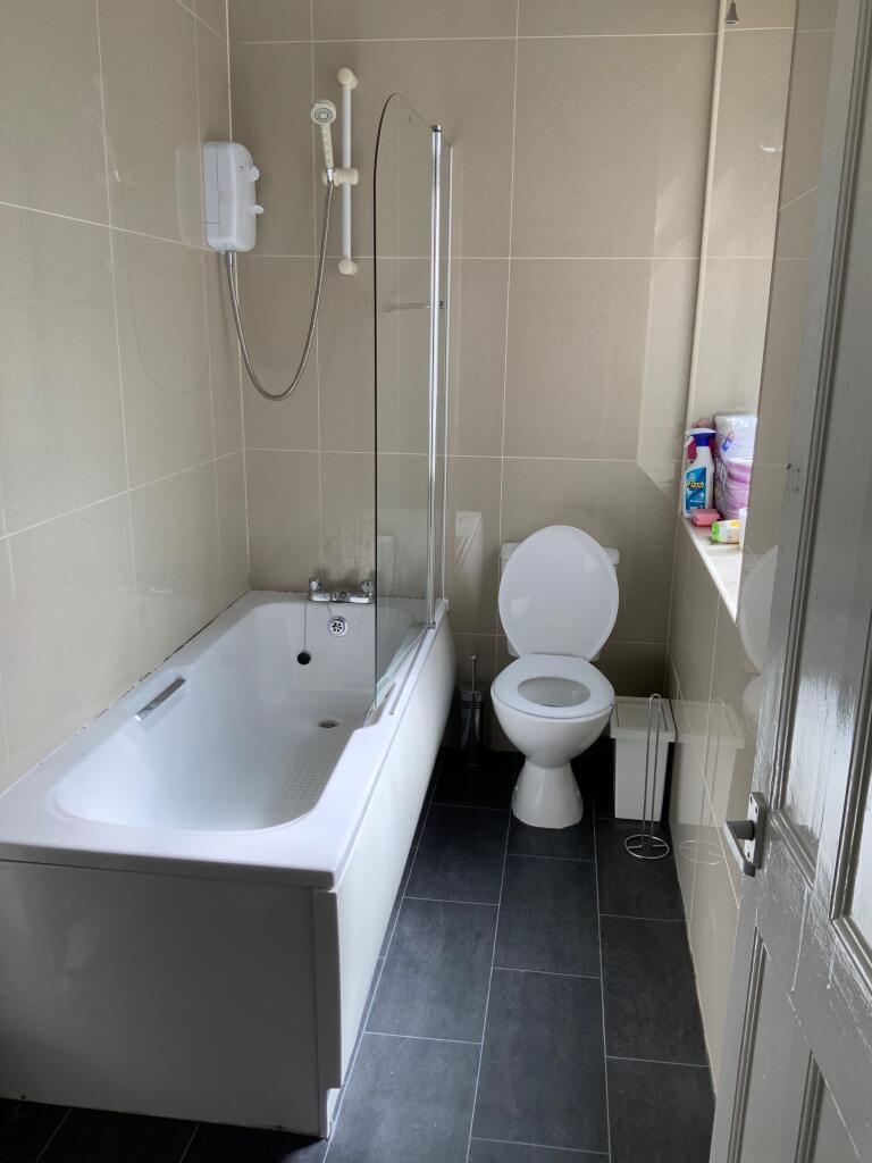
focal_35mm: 29
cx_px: 436
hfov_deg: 48.2
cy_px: 582
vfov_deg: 61.7
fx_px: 974
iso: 16
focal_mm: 3
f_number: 1.8
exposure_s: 1/284
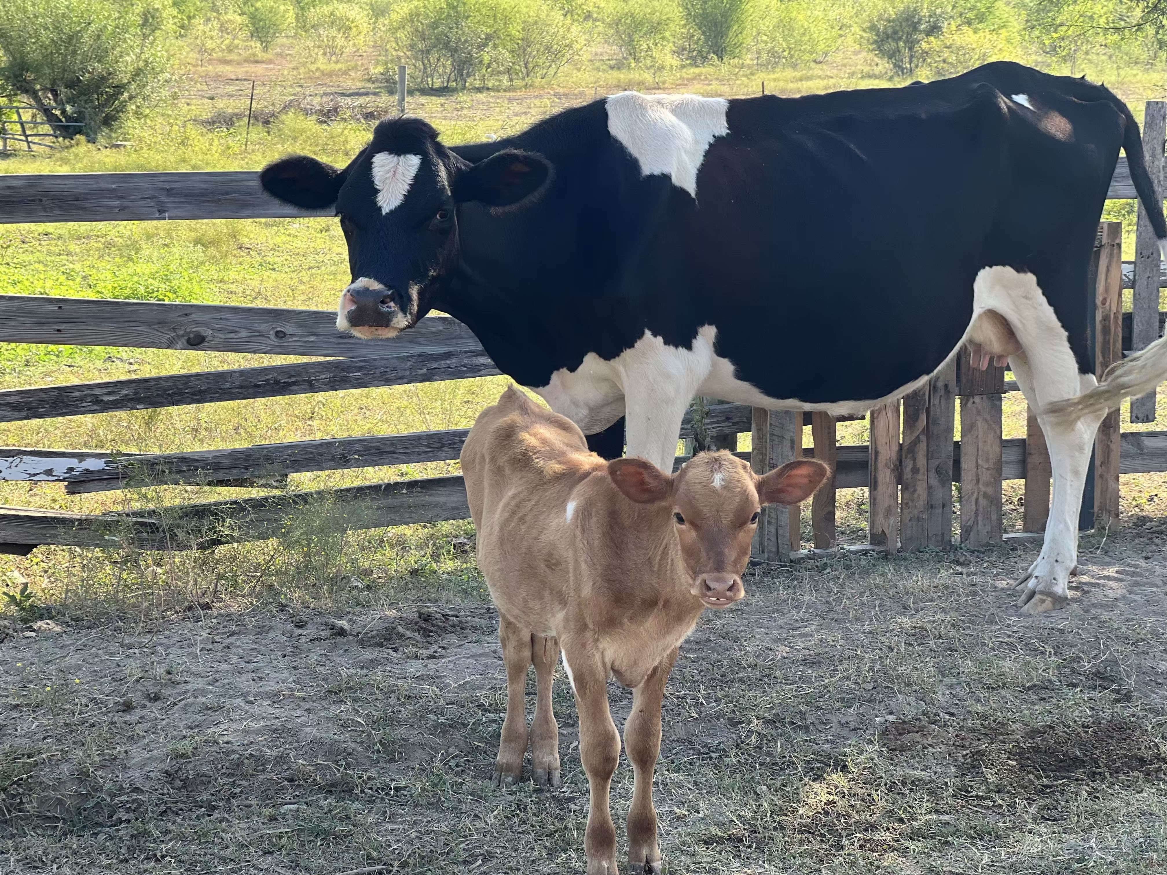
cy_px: 438
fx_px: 2596
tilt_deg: -9.0
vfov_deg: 19.1
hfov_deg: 25.3
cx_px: 584
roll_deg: -0.2
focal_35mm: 77
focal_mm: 9
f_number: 2.8
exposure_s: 1/121
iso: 25
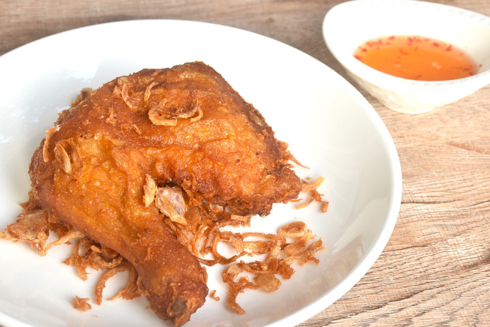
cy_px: 164
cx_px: 245
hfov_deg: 26.0
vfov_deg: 17.5
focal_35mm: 78
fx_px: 1062
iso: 100
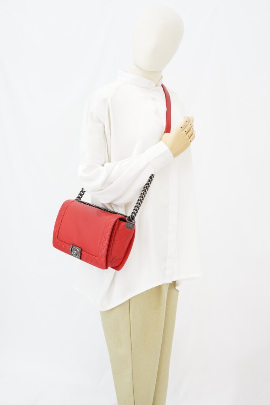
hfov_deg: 27.0
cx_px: 135
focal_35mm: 50
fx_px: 562
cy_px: 202
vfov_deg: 39.6
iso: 640
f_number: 6.3
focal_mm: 50
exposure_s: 1/6
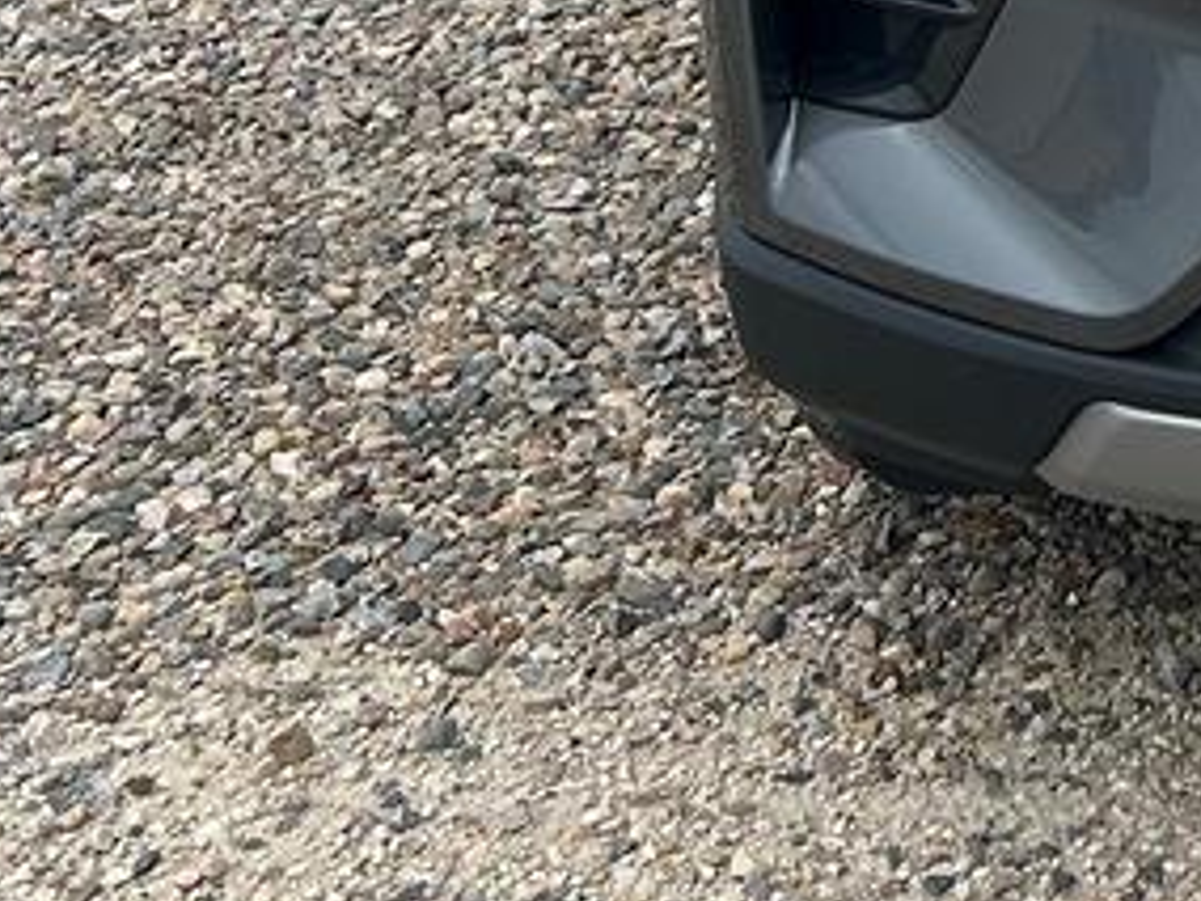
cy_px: -935
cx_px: 2030
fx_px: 4059
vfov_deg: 11.4
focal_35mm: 117
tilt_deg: -7.6
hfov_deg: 15.0
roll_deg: -0.2
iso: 50
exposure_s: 1/3831
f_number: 1.5
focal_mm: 5.7
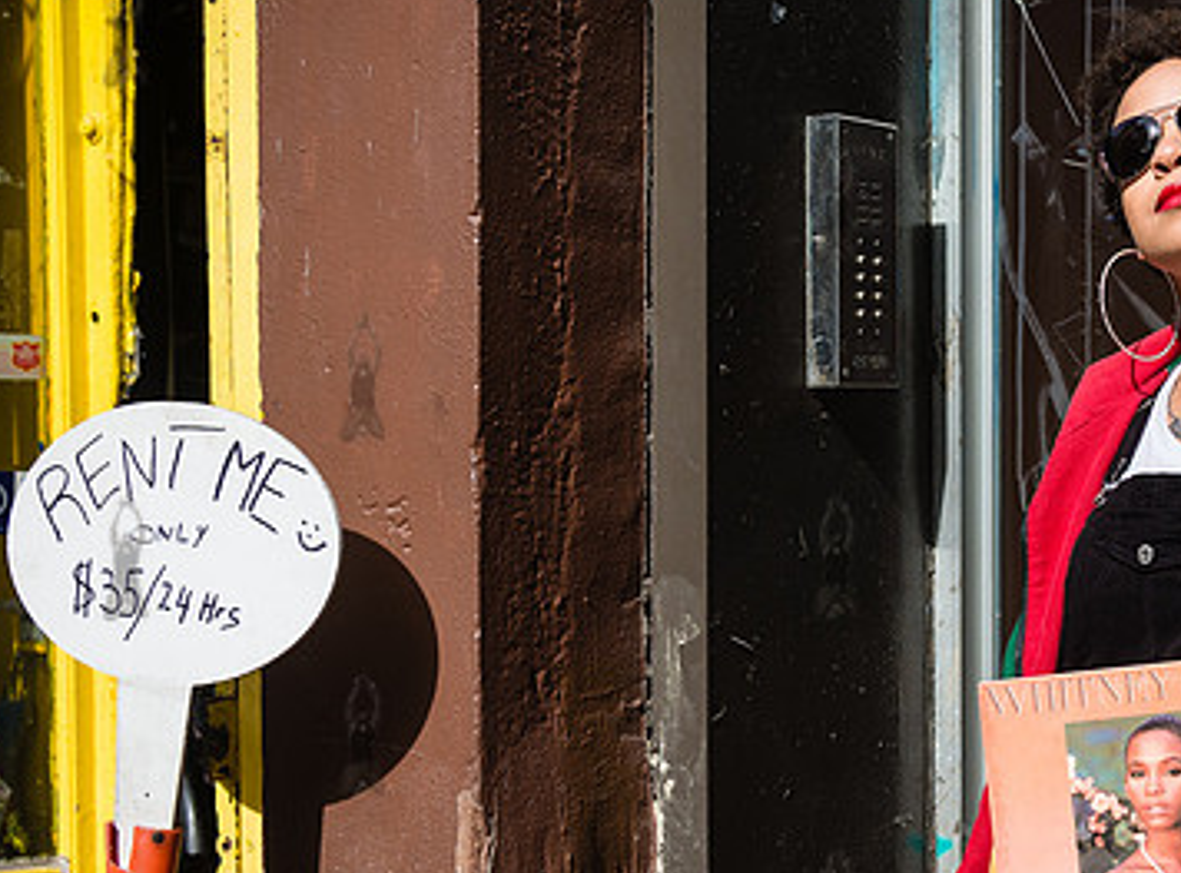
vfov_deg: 21.1
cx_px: 1112
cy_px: 528
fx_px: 2341
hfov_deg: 27.1
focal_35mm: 69
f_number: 4
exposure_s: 1/2000
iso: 200
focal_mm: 32
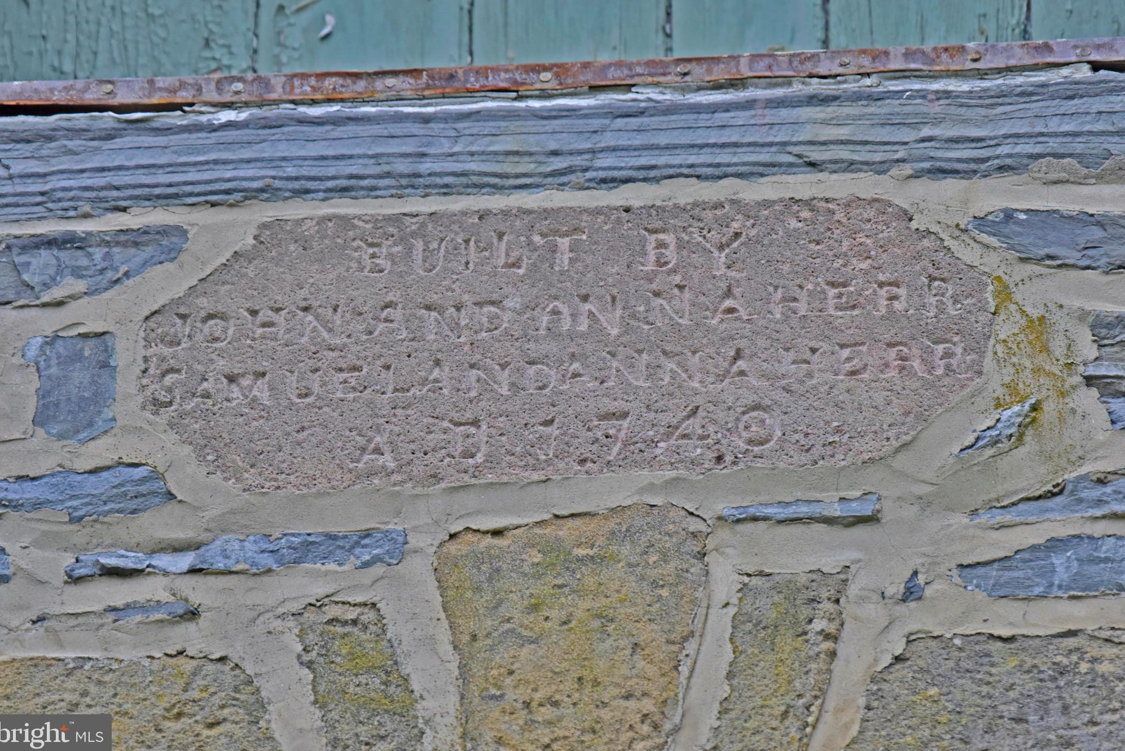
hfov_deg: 6.1
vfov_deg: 4.1
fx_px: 10595
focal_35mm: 339
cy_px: 370
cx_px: 564
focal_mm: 330
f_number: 5.6
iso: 1600
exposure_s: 1/30
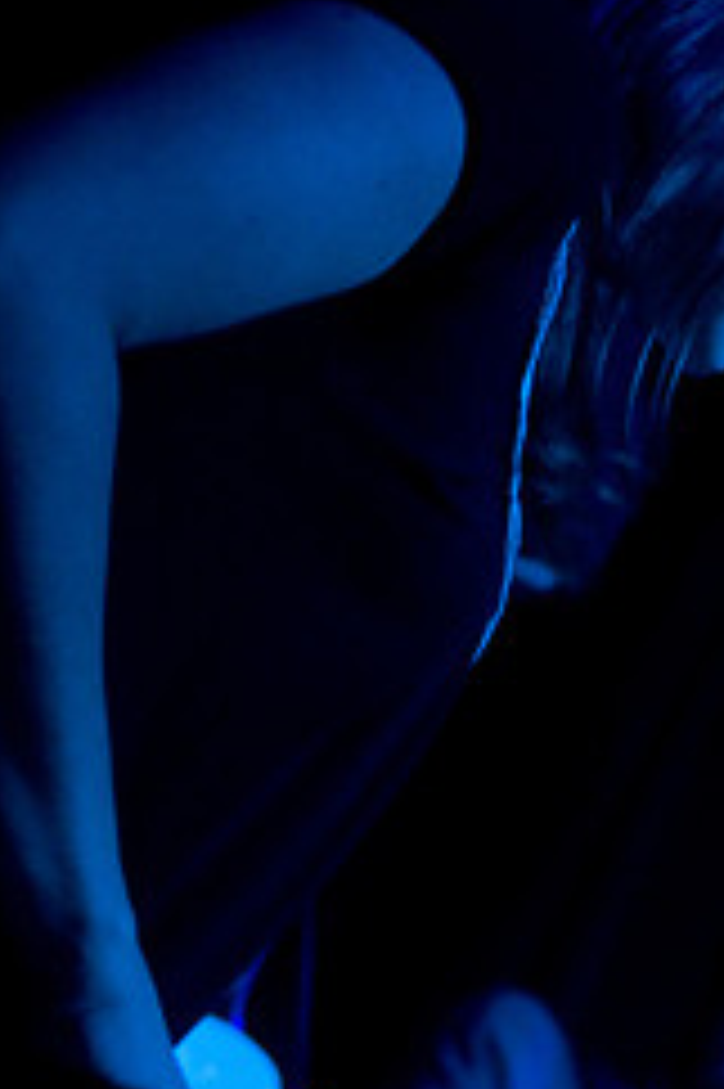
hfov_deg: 10.2
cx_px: 614
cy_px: 868
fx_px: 4048
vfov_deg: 15.2
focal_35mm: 134
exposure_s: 1/30
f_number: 2.8
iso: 1600
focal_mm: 48
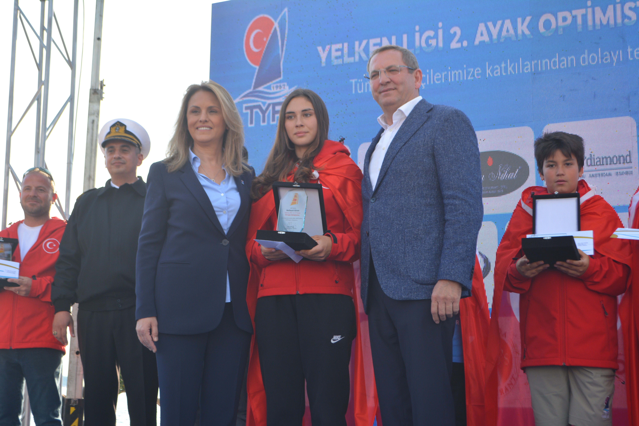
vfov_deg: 25.8
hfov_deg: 37.9
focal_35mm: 52
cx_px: 320
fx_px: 932
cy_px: 213
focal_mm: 35
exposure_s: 1/200
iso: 160
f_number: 5
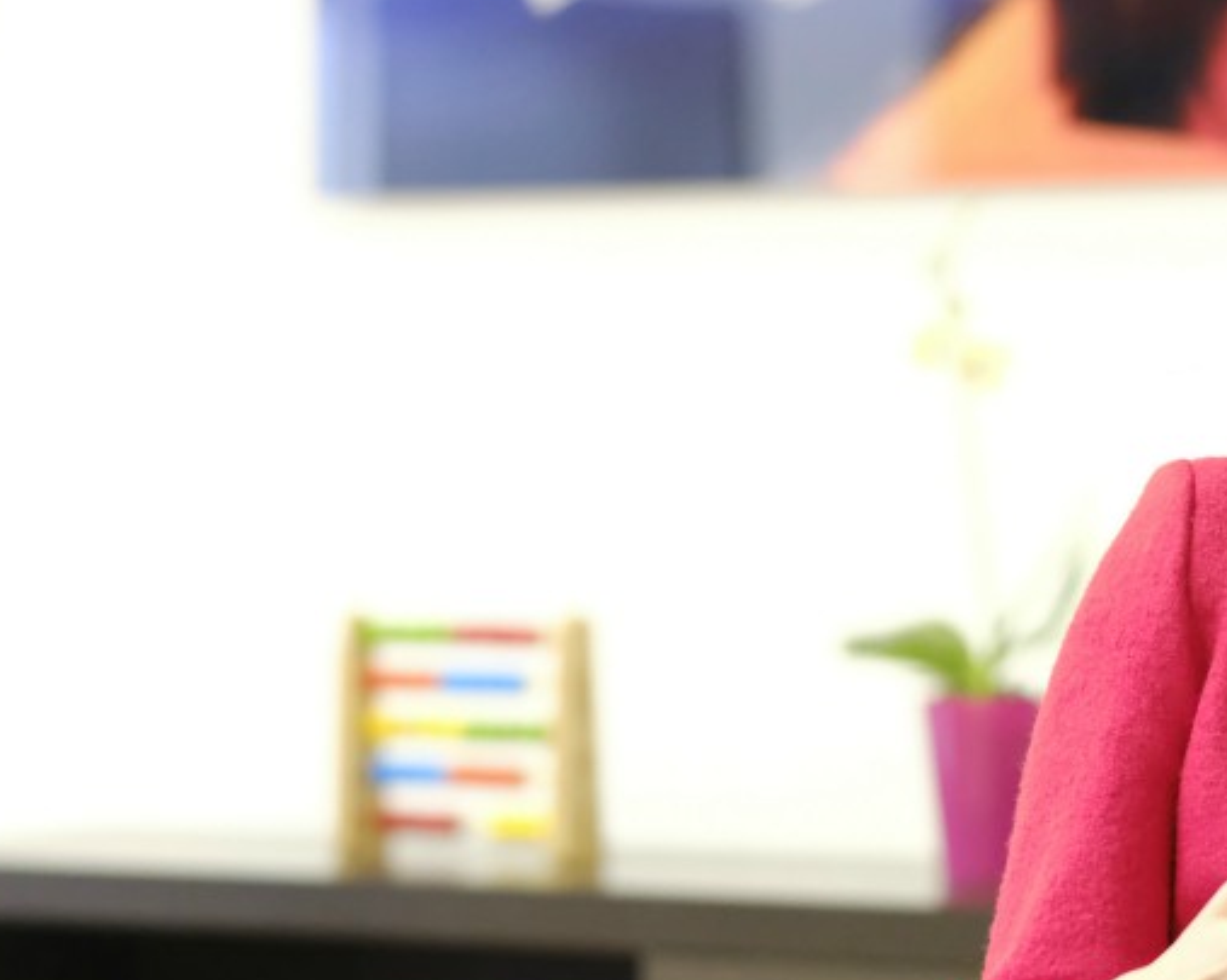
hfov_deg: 12.6
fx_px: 5553
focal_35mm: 153
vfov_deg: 10.1
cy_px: 609
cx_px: 924
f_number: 1.8
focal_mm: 56
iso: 4000
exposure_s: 1/640
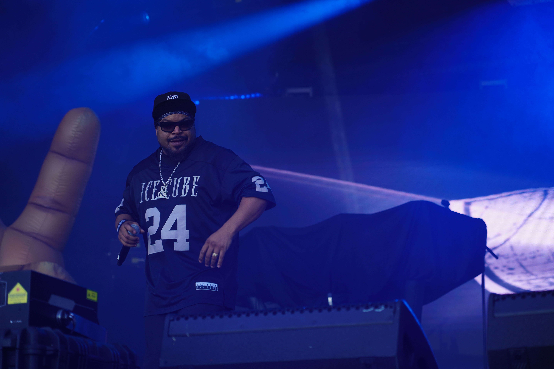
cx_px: 277
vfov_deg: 13.0
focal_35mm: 105
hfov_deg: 19.5
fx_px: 1616
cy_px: 184
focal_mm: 105
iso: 100
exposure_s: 1/200
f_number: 4.5
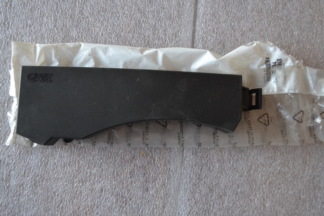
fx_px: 324
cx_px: 162
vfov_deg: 36.9
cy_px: 108
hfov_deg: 53.1
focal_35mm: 36
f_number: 4
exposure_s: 1/60
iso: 1800
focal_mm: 24
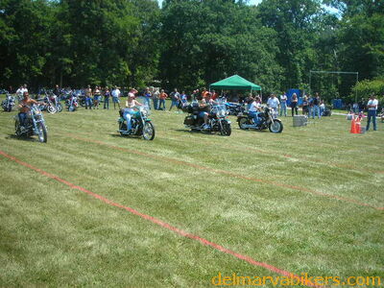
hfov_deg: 49.0
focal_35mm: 38
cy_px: 144
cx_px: 192
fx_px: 422
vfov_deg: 37.7
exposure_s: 1/308
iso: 50
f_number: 3.2
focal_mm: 6.3
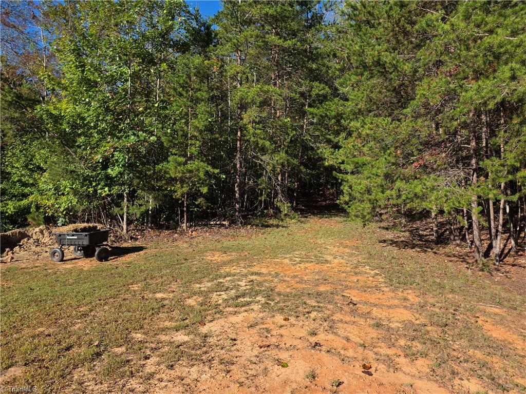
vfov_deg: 58.9
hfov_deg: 73.9
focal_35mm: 23
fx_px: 349
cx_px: 263
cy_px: 197
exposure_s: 1/4057
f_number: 1.7
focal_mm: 6.25
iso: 80
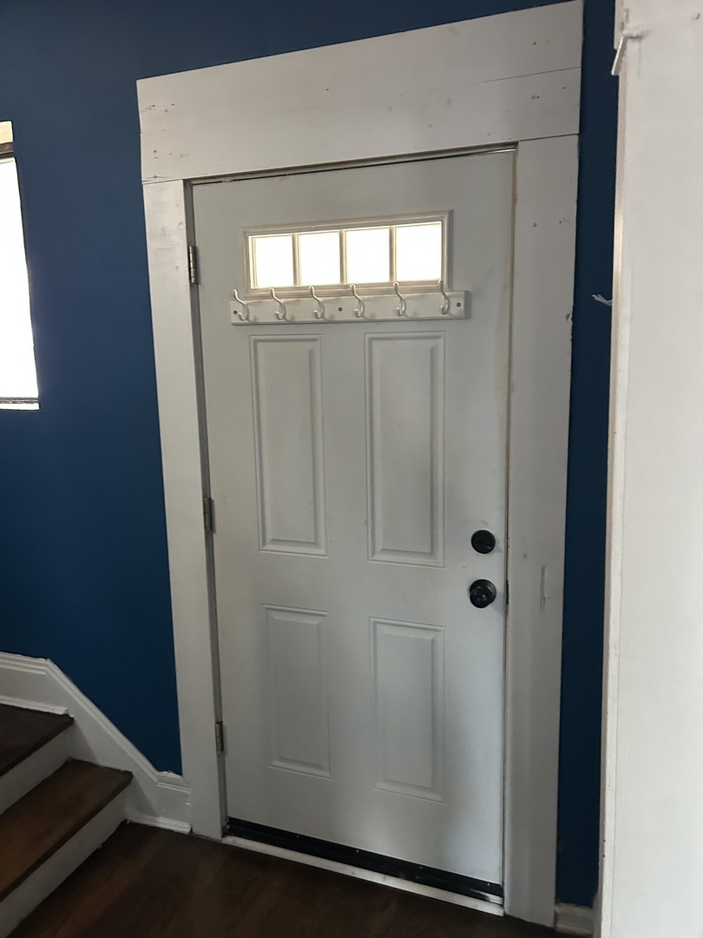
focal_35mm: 26
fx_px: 704
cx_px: 352
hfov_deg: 53.1
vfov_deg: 67.3
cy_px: 469
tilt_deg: -3.6
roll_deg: +2.4
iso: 500
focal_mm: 5.7
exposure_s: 1/40
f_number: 1.5
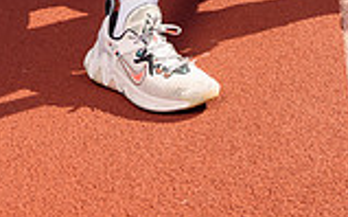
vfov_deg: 11.2
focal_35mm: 101
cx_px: 293
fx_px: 957
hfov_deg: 20.3
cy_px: -270
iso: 125
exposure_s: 1/250
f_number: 5.6
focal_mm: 35
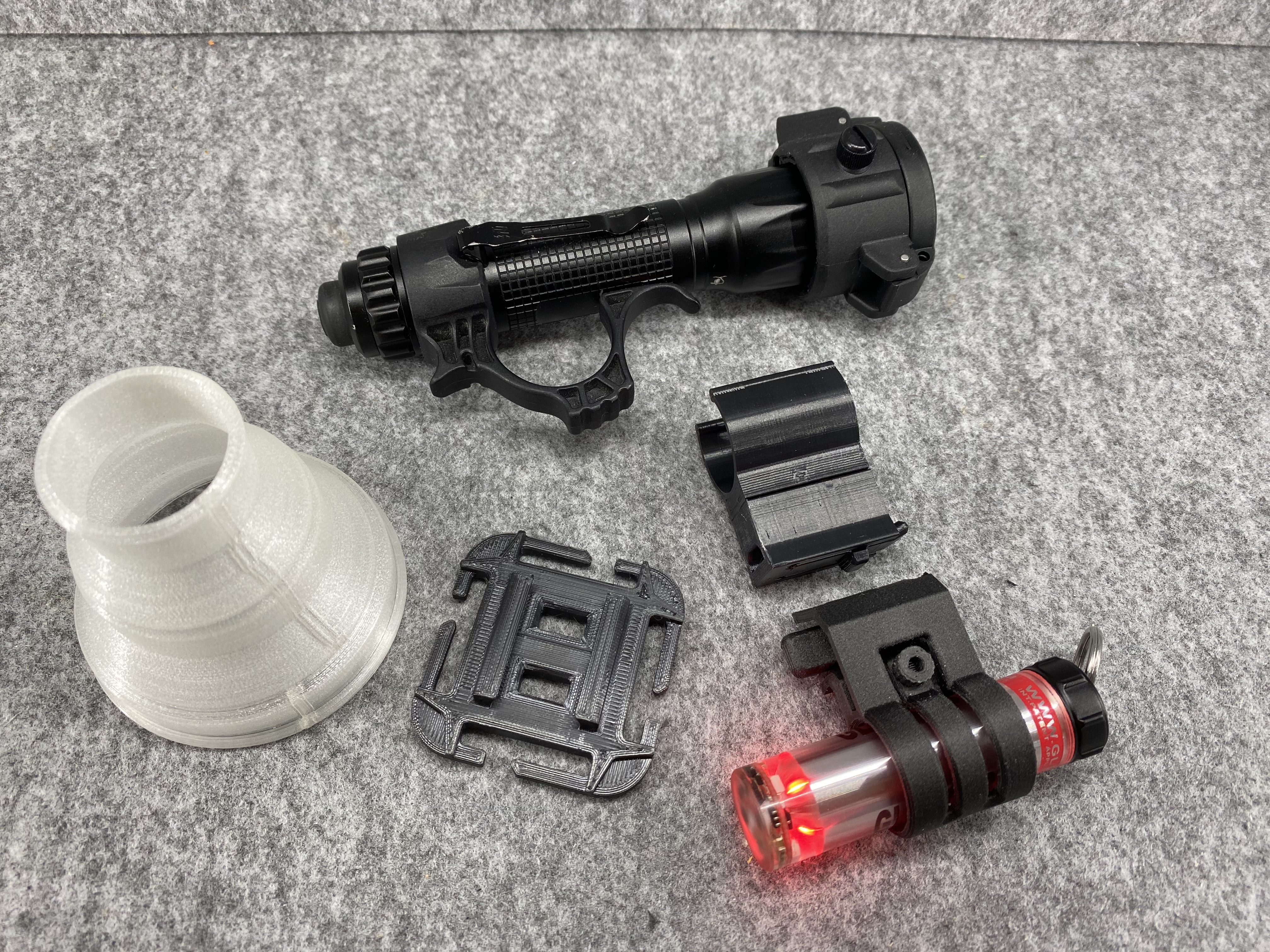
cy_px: 476
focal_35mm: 26
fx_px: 954
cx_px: 635
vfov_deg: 53.1
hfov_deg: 67.3
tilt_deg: -62.2
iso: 50
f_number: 1.8
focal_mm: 4.25
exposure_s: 1/121
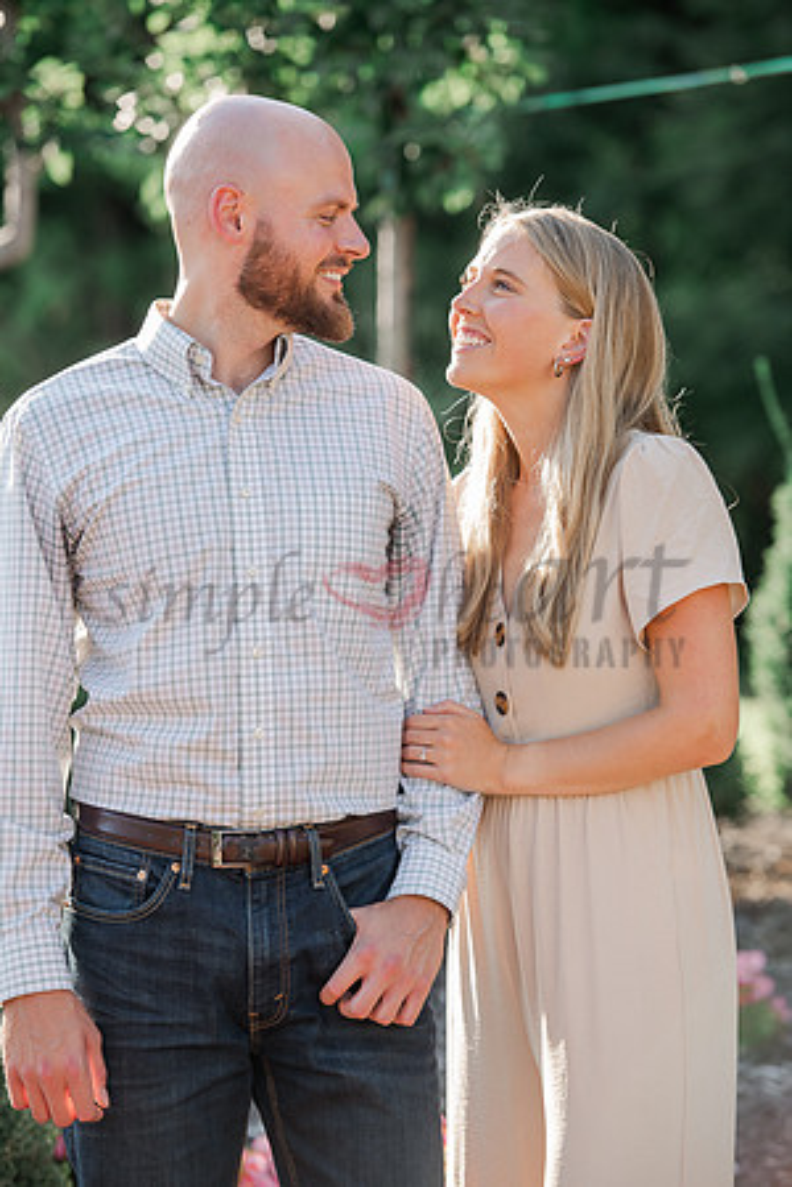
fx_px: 4620
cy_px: 594
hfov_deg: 9.8
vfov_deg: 14.7
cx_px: 396
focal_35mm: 140
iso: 400
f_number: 4
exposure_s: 1/500
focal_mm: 140
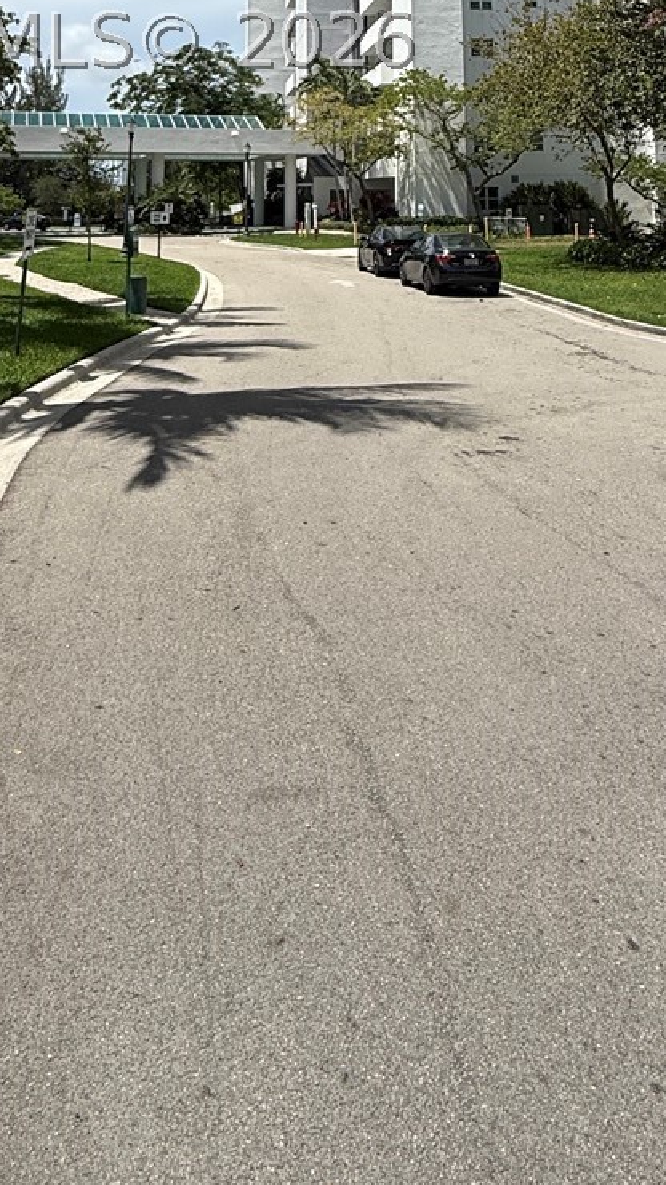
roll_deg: +0.7
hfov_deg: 35.6
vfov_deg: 50.1
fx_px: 1037
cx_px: 320
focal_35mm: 33
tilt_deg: +10.1
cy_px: 40
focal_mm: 2.22
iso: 50
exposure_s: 1/3460
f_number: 2.2
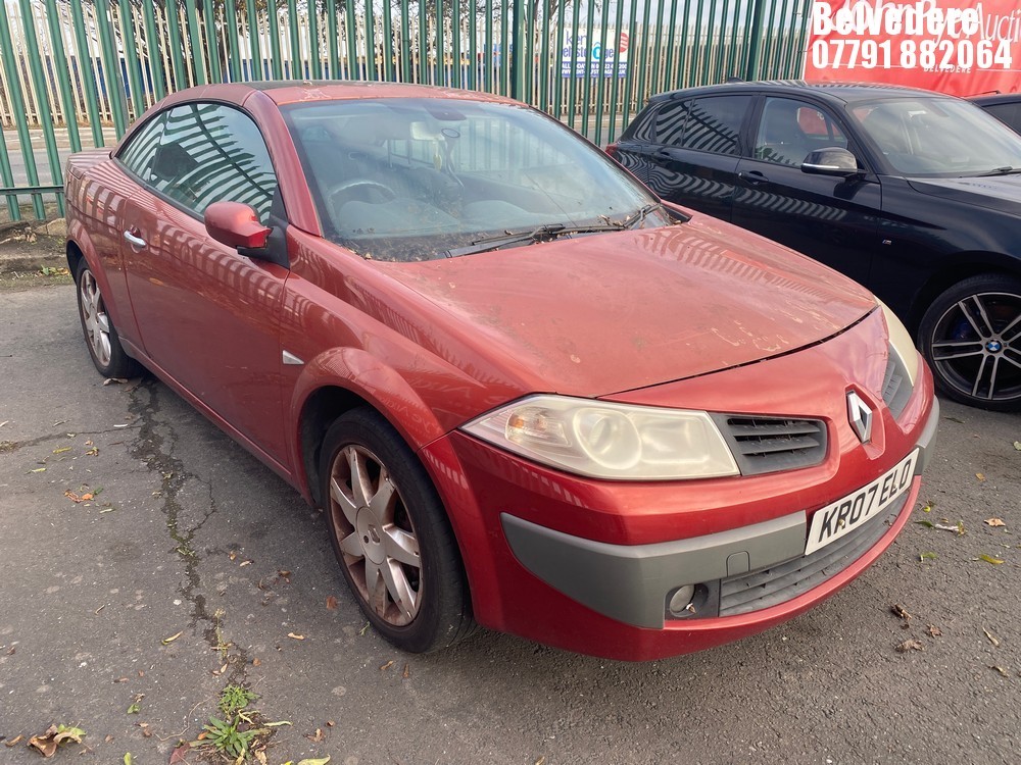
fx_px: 767
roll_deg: -0.8
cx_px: 510
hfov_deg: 67.3
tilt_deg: -21.2
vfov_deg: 53.1
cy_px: 382
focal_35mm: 26
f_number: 1.8
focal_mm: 4.25
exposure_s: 1/477
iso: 32
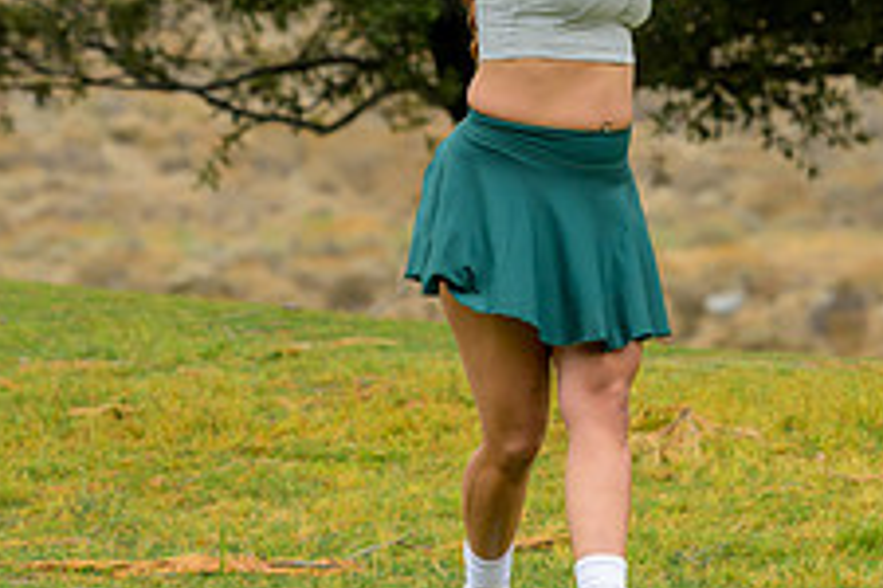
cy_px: 112
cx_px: 310
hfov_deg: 7.7
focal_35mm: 266
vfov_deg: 5.2
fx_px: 6524
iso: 800
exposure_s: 1/2500
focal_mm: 103
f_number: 4
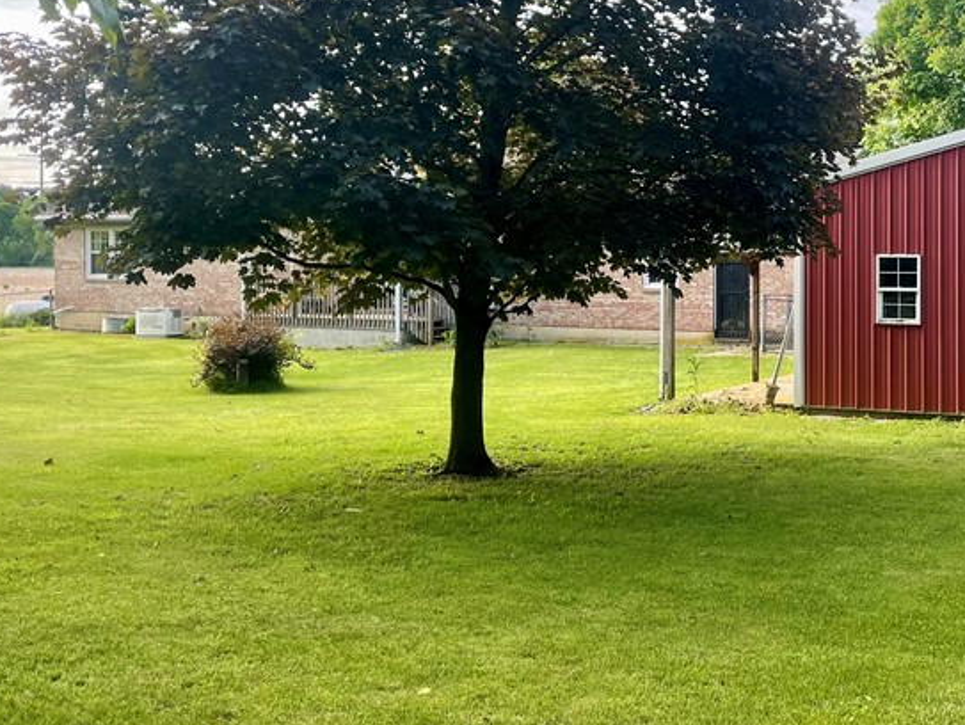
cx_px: 771
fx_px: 1367
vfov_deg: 29.6
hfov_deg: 37.5
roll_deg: +0.2
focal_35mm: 49
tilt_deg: -1.4
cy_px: 259
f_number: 1.6
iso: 32
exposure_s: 1/682
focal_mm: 4.2
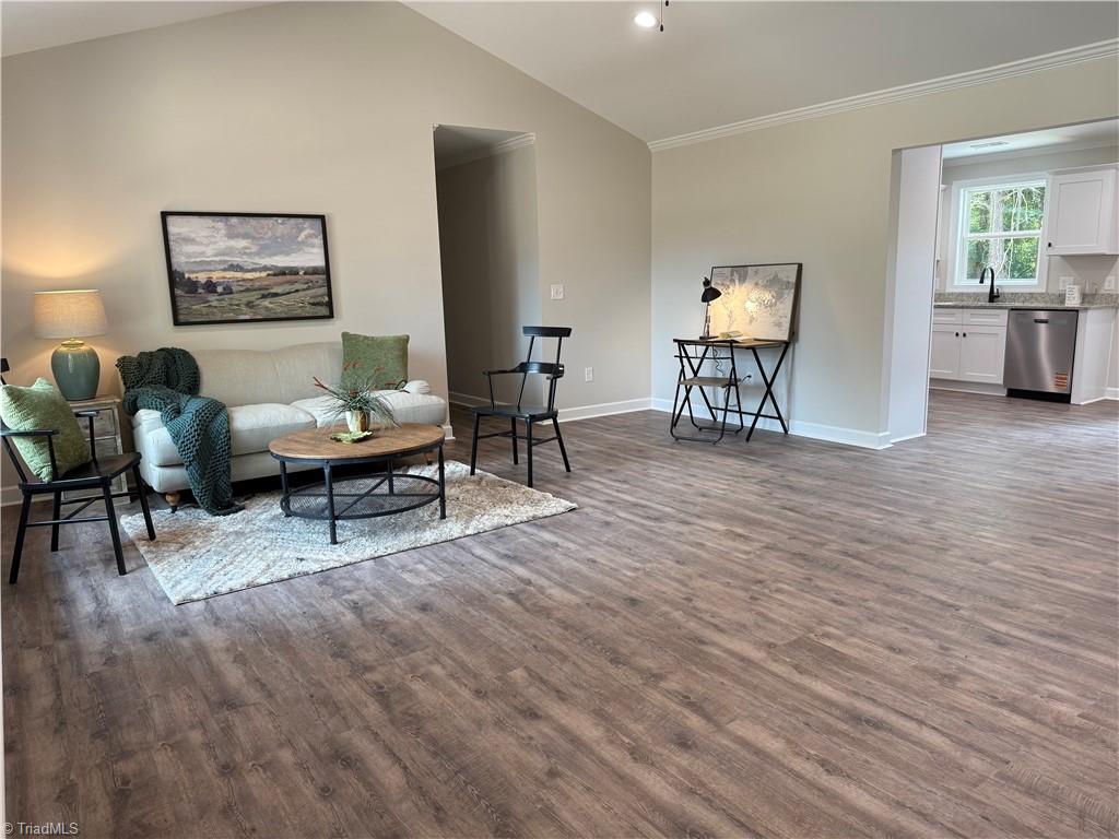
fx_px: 776
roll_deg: +1.5
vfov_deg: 56.8
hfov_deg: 71.6
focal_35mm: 24
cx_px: 560
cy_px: 420
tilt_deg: -11.1
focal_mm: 6.76
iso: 125
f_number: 1.78
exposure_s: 1/120
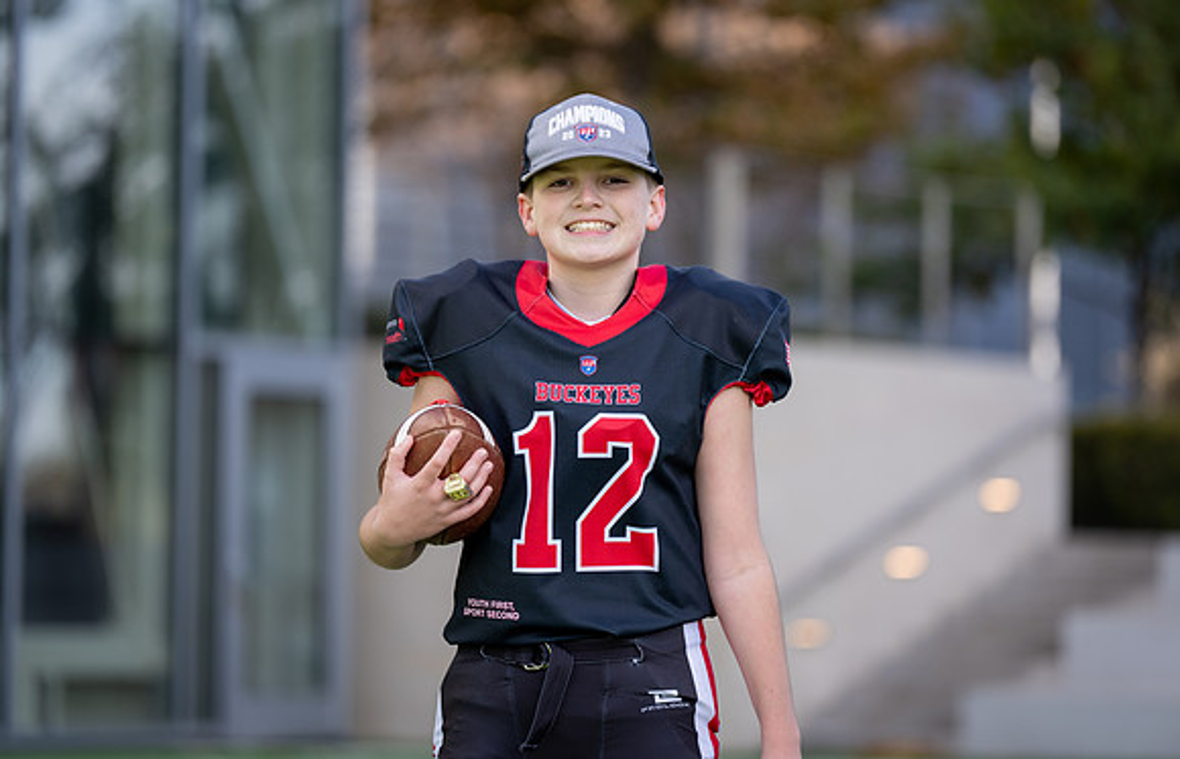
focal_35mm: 169
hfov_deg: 12.3
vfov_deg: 7.9
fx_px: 5473
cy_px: 346
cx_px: 620
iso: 100
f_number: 2.8
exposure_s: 1/500
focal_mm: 159
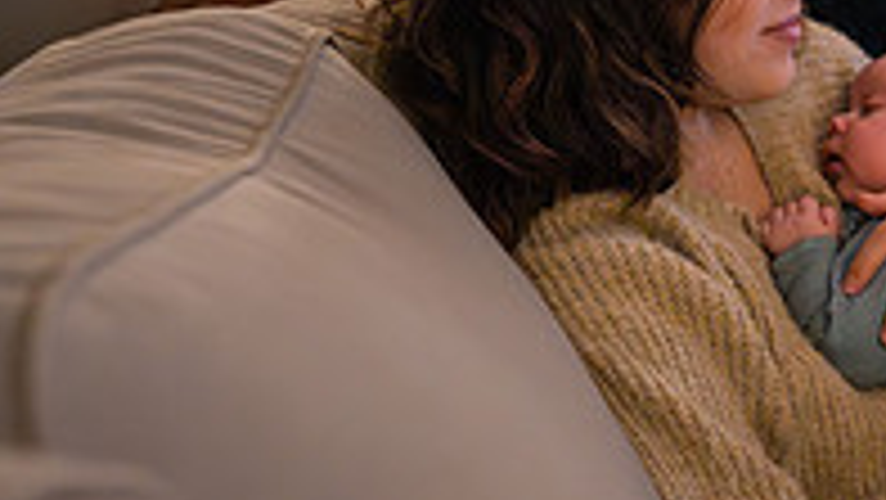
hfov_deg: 25.4
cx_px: 1084
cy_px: 34
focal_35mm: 74
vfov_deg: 16.1
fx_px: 1739
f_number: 2.8
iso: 3200
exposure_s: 1/250
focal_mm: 24
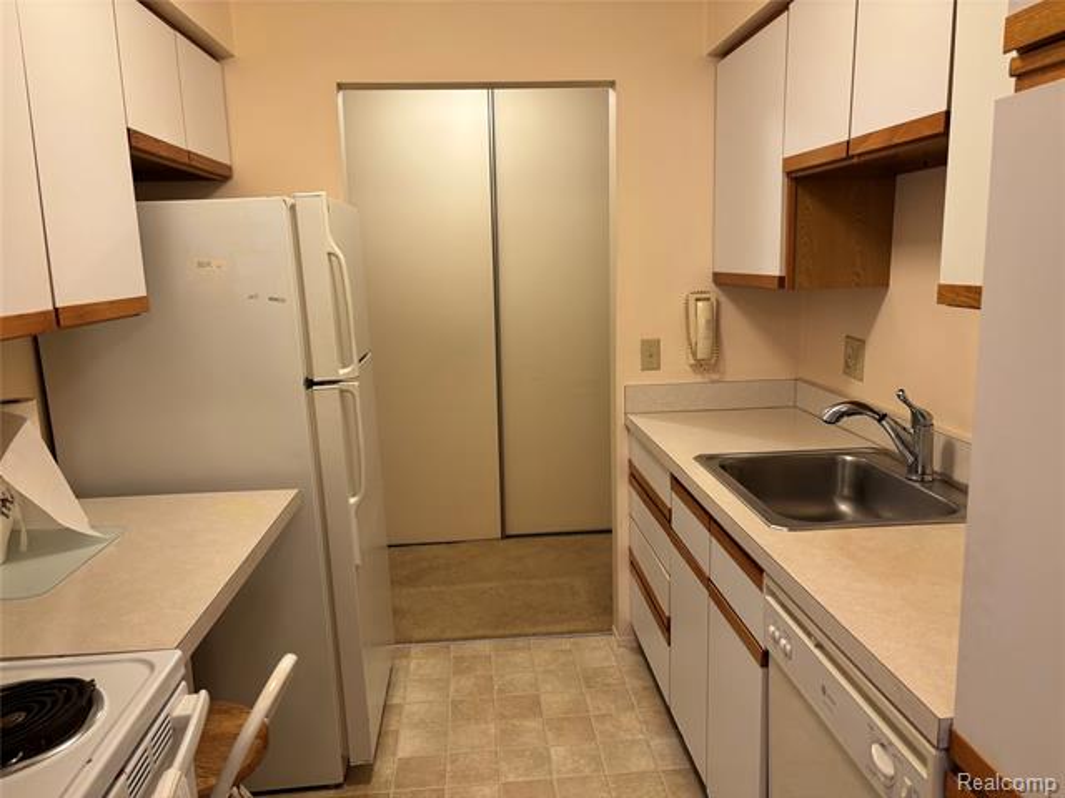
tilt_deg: -9.6
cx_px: 532
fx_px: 800
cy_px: 399
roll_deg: +1.2
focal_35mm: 26
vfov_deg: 53.1
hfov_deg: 67.3
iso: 100
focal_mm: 5.96
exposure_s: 1/60
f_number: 1.6
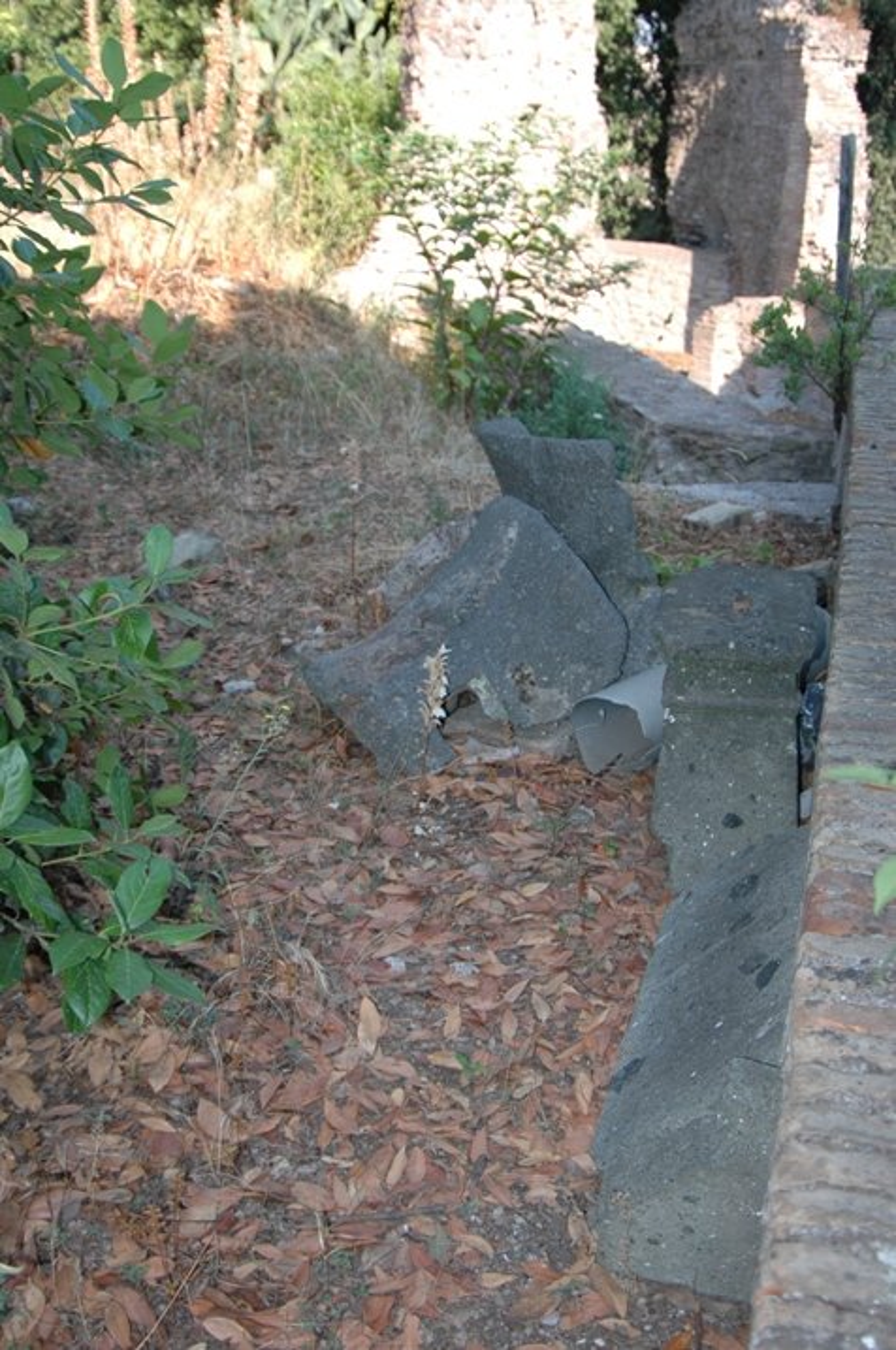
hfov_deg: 36.8
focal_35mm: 36
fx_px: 1348
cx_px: 448
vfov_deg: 53.2
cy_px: 675
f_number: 3.5
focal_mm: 24
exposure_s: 1/400
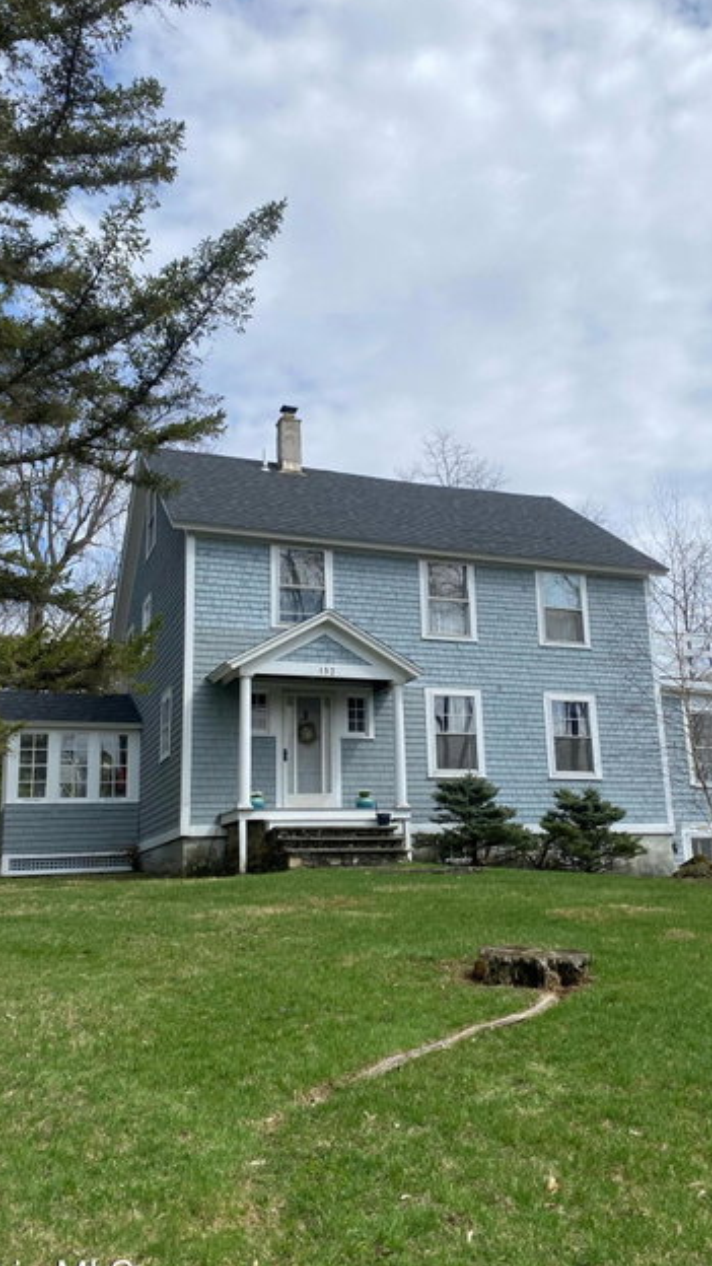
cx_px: 408
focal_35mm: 31
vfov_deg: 62.6
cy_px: 646
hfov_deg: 37.7
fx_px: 1040
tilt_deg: +14.6
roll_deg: +2.4
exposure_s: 1/4444
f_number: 1.8
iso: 32
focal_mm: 4.25
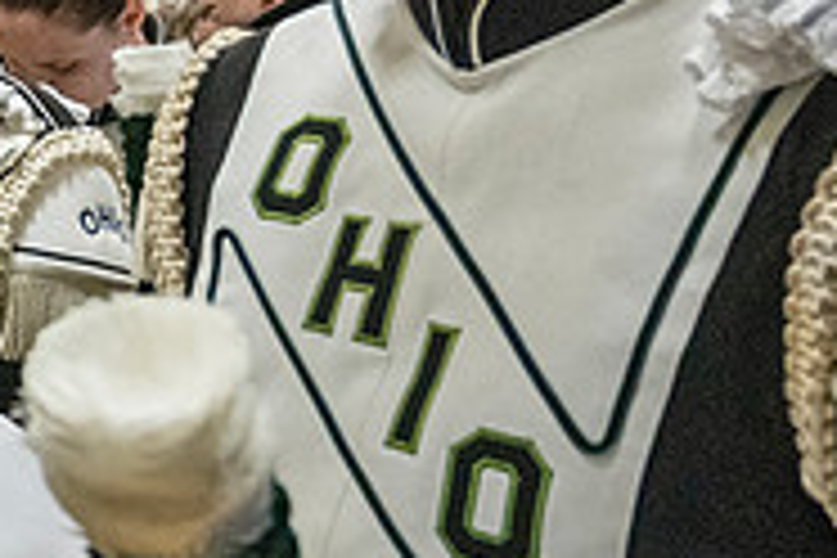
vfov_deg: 18.0
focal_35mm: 75
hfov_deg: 22.0
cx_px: -446
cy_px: 101
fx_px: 1744
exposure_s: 1/800
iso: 12800
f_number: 4
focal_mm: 24
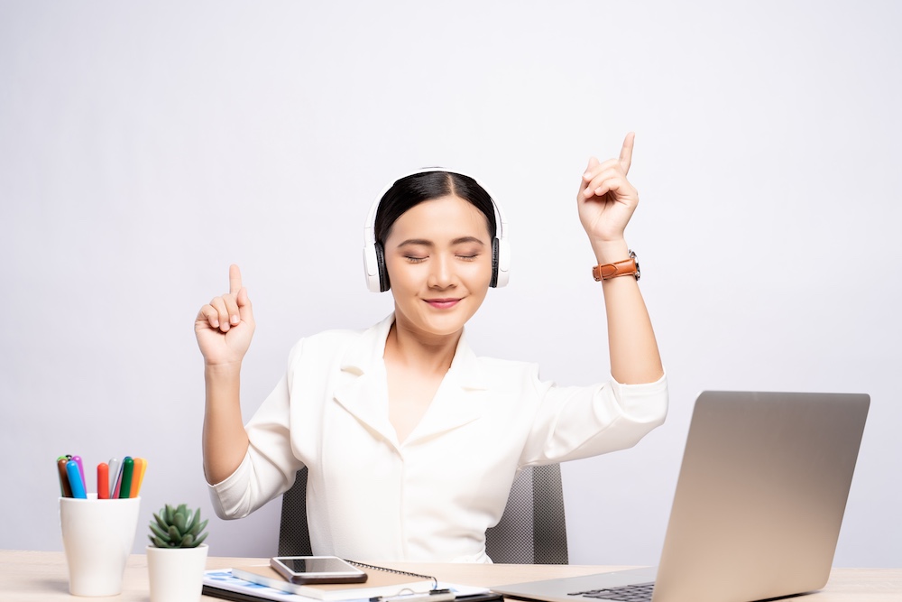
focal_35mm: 51
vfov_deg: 26.5
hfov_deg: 38.9
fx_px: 1278
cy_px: 301
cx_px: 451
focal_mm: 51
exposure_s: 1/160
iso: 100
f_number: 5
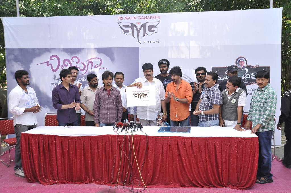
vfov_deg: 37.8
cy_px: 96
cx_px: 146
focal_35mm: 35
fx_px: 283
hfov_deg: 54.5
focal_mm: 35
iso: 250
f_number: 5
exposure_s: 1/160
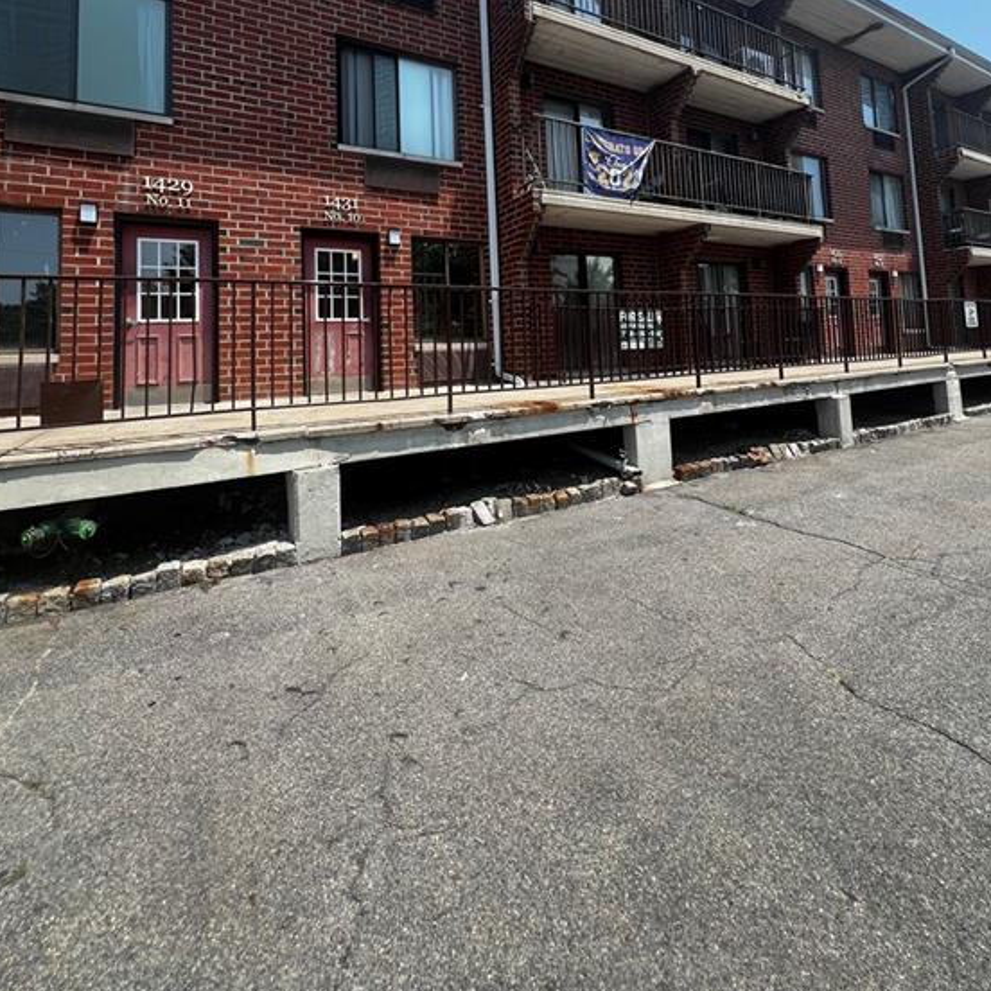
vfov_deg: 83.8
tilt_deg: +4.8
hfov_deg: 87.4
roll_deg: +3.8
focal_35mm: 16
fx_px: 518
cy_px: 314
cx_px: 510
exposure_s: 1/889
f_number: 1.8
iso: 32
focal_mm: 1.57
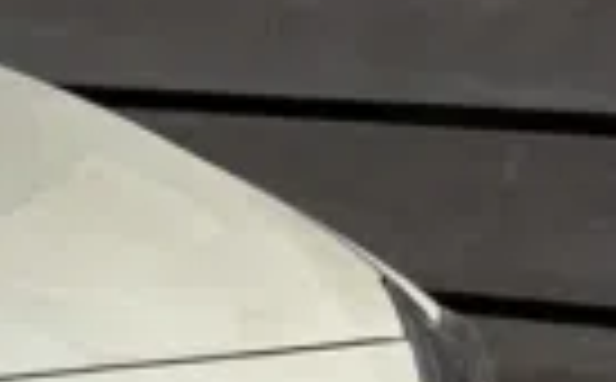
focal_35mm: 129
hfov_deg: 13.4
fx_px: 2161
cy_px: 198
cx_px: -706
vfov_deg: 10.1
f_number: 1.6
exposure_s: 1/3788
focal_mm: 5.96
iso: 50
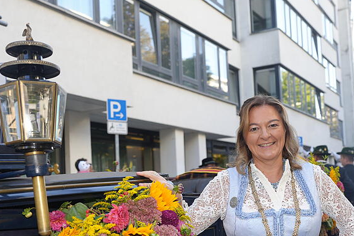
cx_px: 196
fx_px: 492
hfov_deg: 39.5
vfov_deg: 26.8
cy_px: 165
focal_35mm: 50
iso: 125
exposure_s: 1/160
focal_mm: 35
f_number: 4
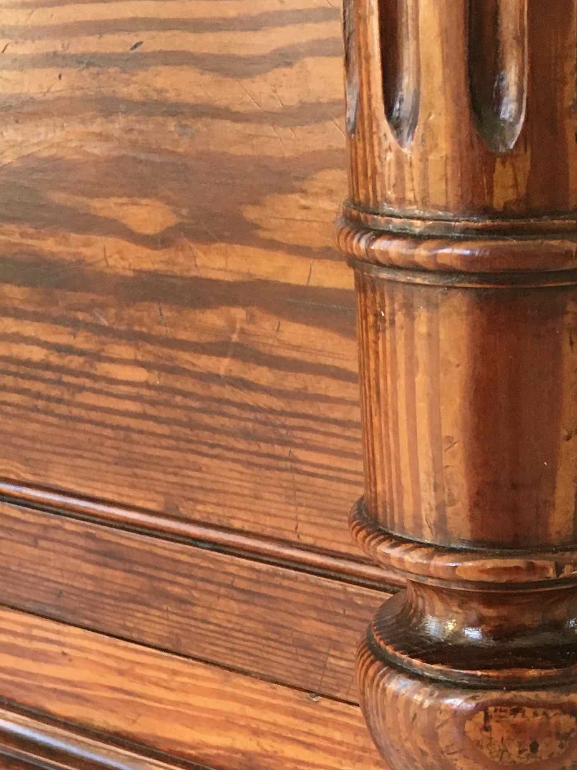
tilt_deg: -30.0
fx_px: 1400
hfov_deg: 22.8
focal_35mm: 63
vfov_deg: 28.9
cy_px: 761
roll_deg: +1.6
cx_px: 491
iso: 160
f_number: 2.2
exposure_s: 1/33
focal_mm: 4.15
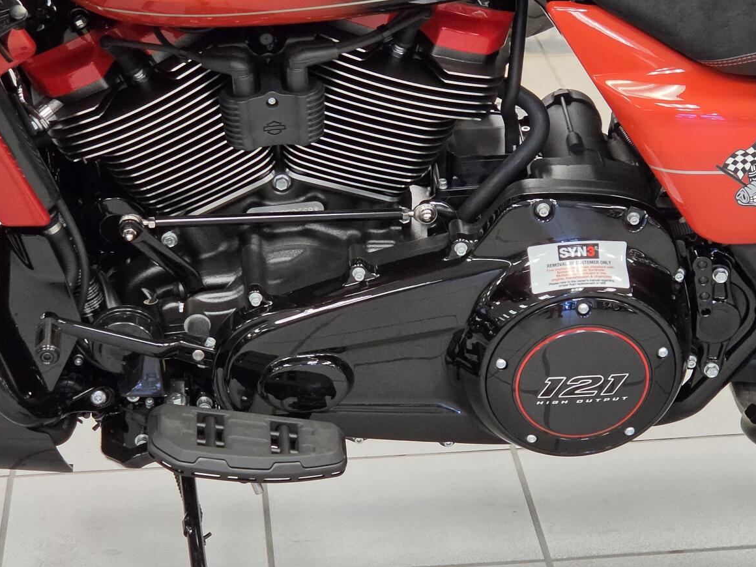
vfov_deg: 12.4
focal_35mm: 119
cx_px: 388
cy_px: 327
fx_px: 2599
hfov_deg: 16.6
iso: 320
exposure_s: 1/60
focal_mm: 7
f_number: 2.4
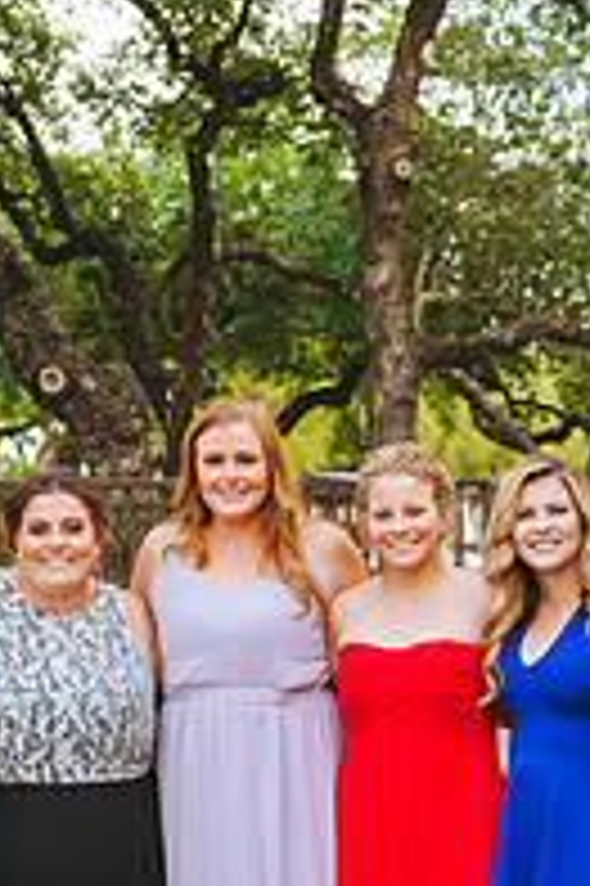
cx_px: 336
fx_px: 1970
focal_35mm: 80
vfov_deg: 25.3
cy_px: 553
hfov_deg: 17.0
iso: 125
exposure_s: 1/160
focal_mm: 35
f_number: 2.8
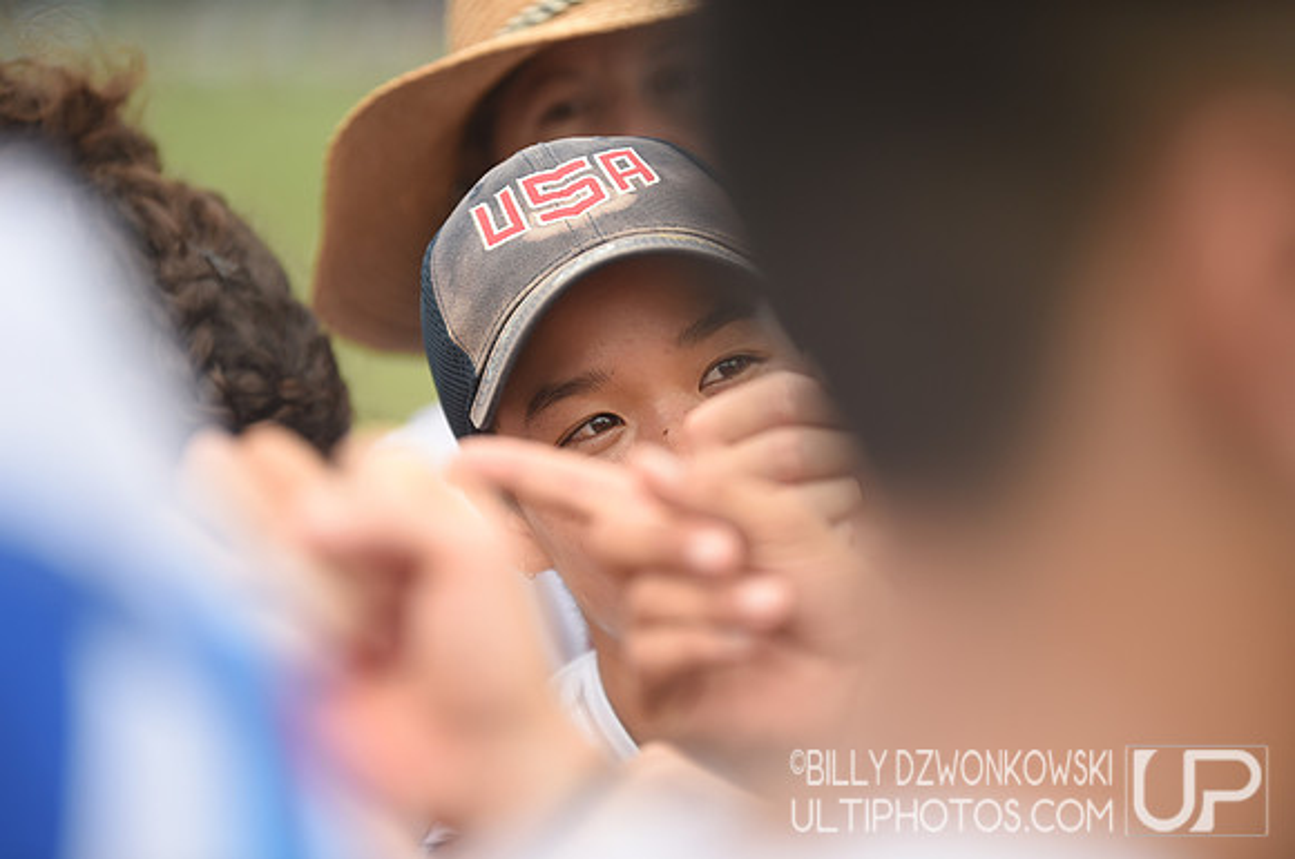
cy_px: 430
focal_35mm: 200
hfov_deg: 10.3
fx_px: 7184
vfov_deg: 6.8
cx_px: 648
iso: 320
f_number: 2.8
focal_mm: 200
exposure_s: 1/1600
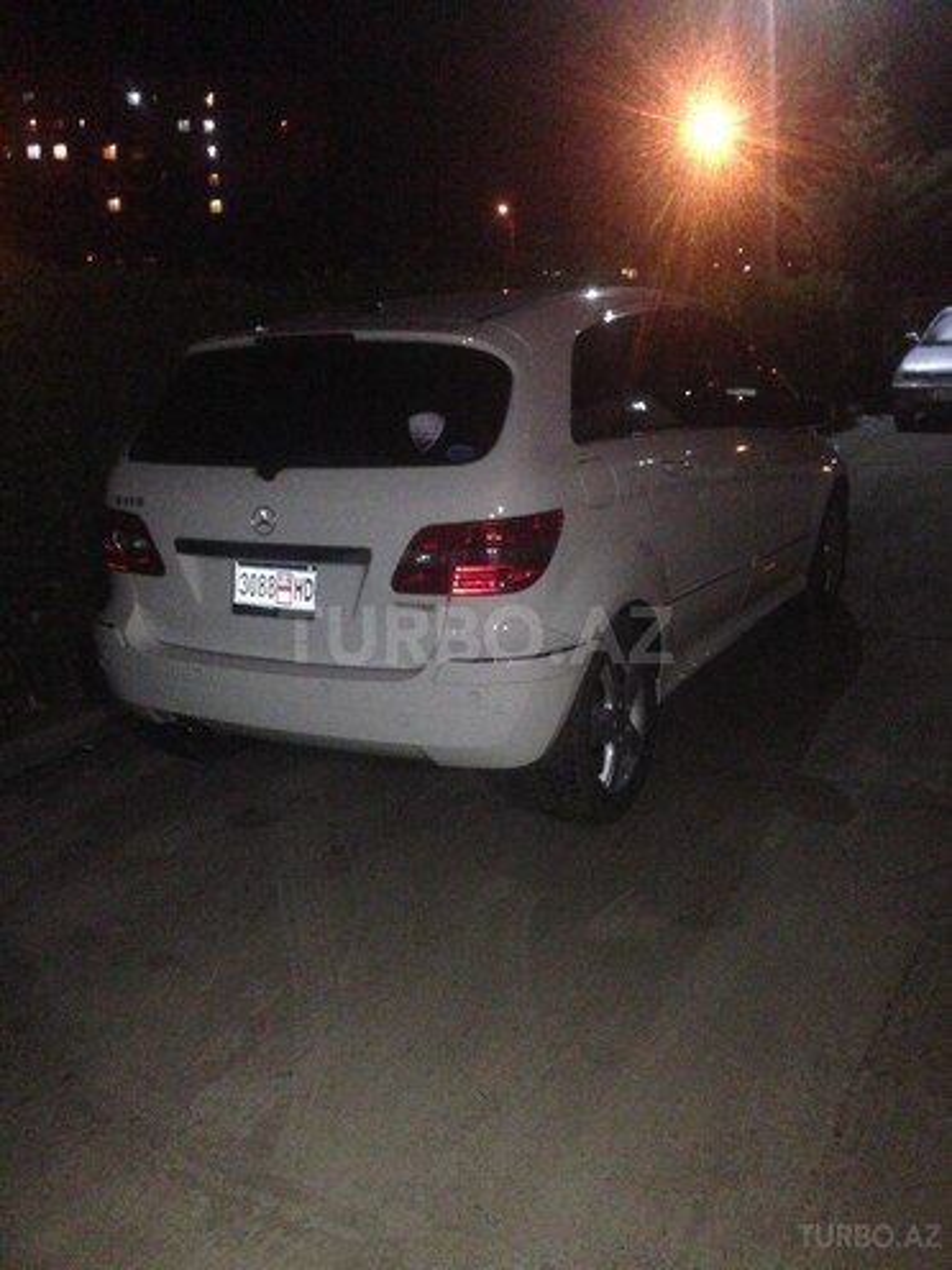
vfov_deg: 55.4
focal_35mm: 33
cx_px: 476
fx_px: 1210
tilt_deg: -17.1
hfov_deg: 42.9
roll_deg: -0.4
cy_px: 635
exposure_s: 1/16
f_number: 2.4
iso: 800
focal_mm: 4.12
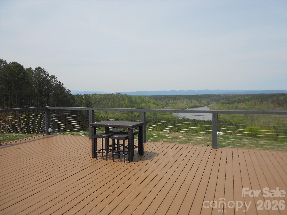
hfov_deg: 67.3
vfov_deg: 53.1
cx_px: 144
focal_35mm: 26
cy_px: 108
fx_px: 216
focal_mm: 4.6
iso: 80
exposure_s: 1/1250
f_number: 3.2
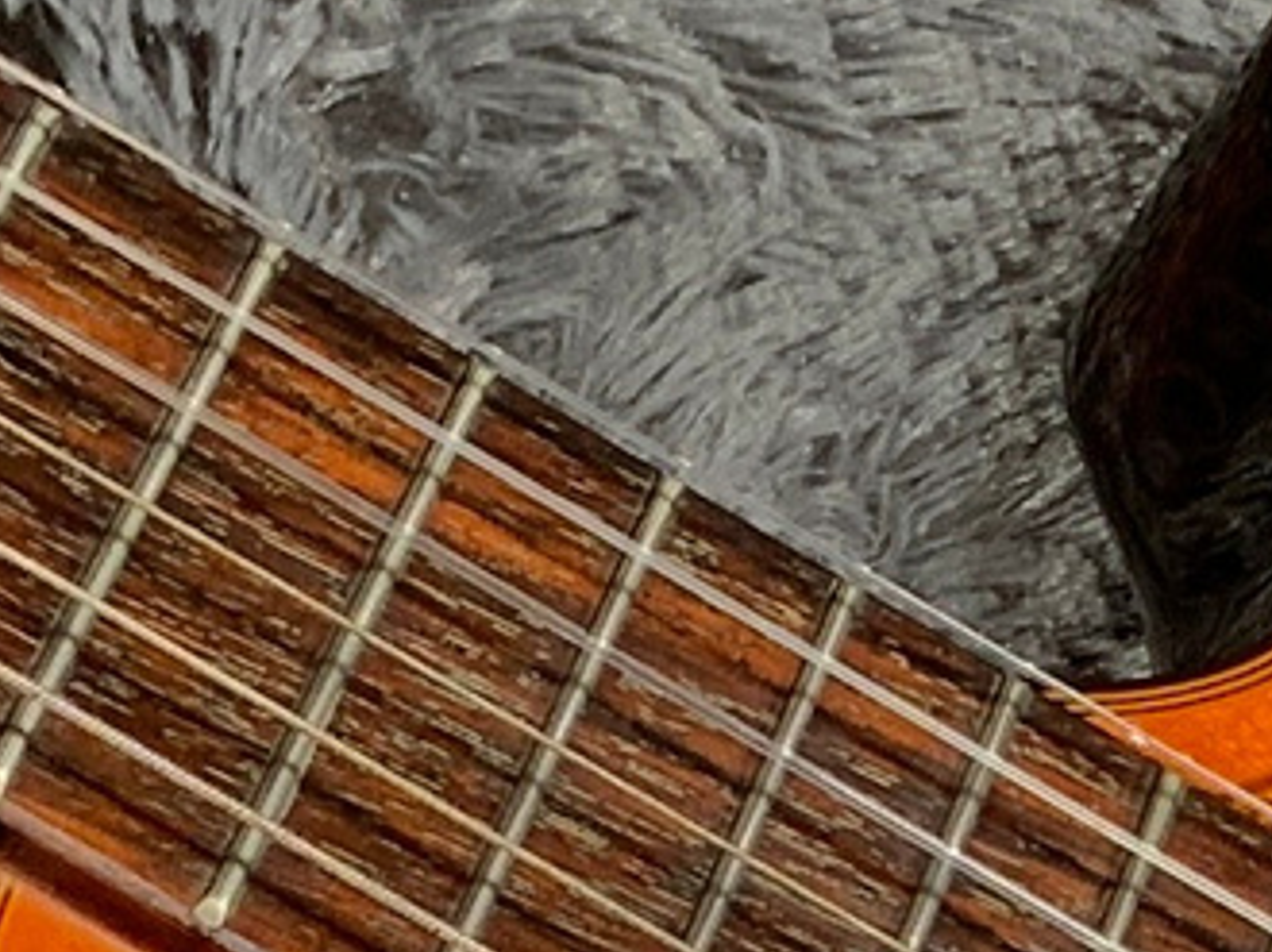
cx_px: 1657
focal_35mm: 225
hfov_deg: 8.7
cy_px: 2205
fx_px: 8262
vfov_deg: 6.3
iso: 32
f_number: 1.8
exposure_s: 1/104
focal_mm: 3
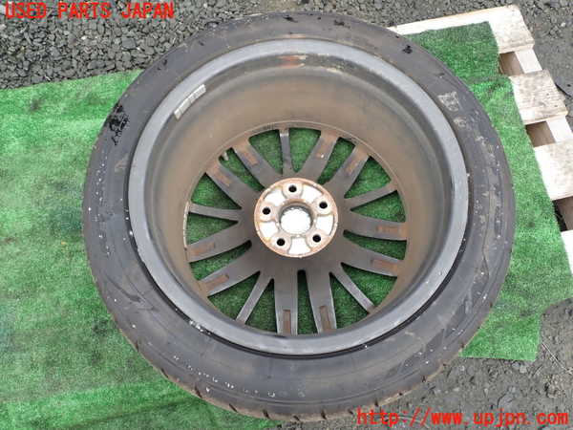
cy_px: 215
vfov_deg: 46.8
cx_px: 286
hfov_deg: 60.0
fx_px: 497
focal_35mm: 30
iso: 100
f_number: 3.2
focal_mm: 5.4
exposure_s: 1/200
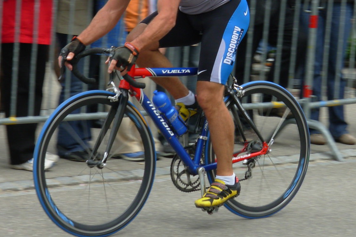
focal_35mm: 202
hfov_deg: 10.2
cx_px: 188
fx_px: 1997
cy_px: 67
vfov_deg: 6.8
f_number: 4.5
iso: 50
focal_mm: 23.5
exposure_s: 1/256
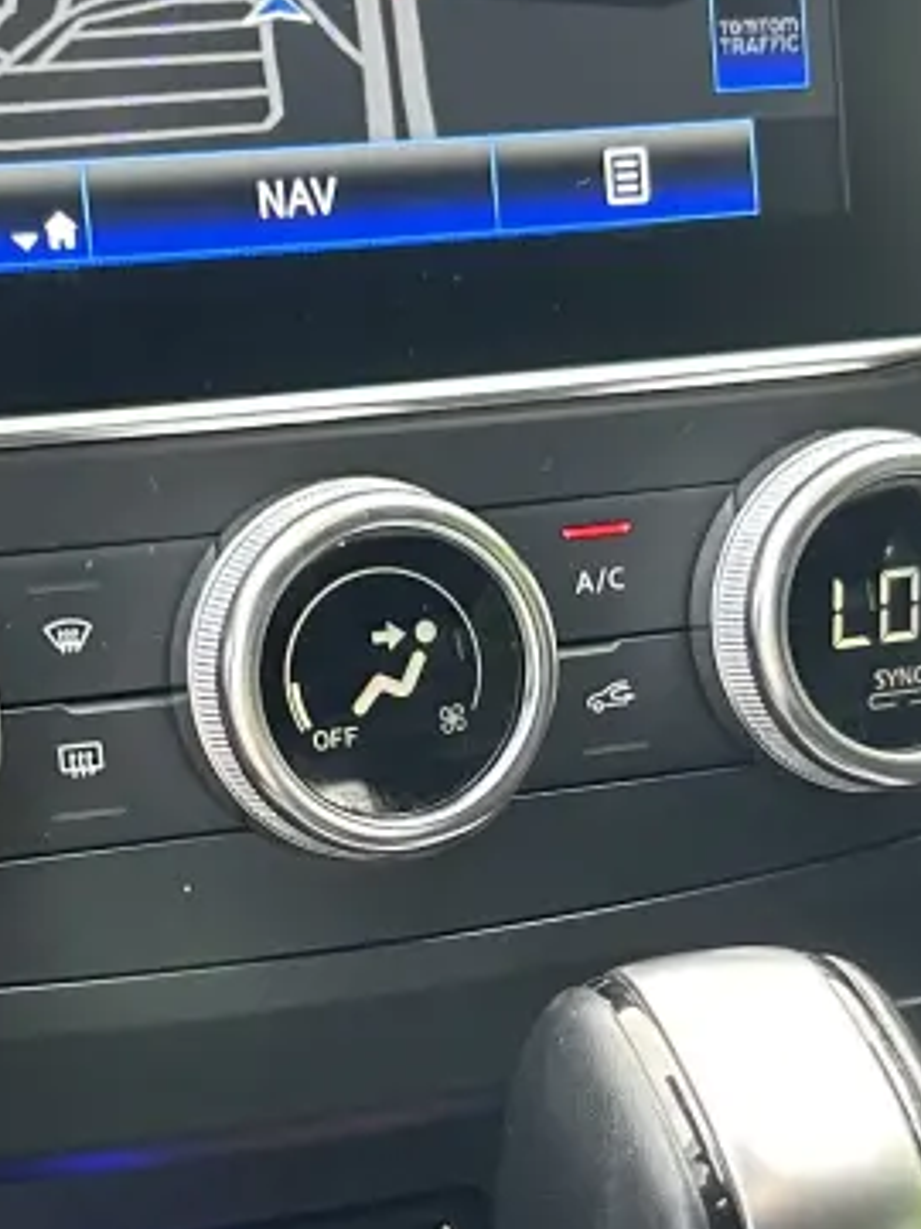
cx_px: 420
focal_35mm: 104
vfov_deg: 18.7
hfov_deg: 14.2
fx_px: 3689
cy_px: 970
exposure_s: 1/83
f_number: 1.5
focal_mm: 5.7
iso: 125
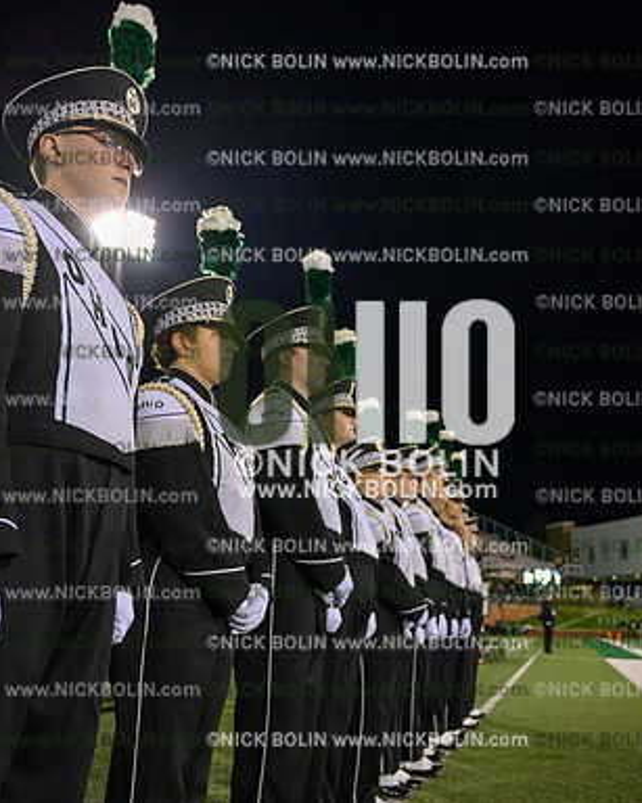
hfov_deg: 43.2
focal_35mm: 34
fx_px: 808
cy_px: 400
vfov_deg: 52.9
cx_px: 366
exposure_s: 1/1000
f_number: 4
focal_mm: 24
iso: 5000
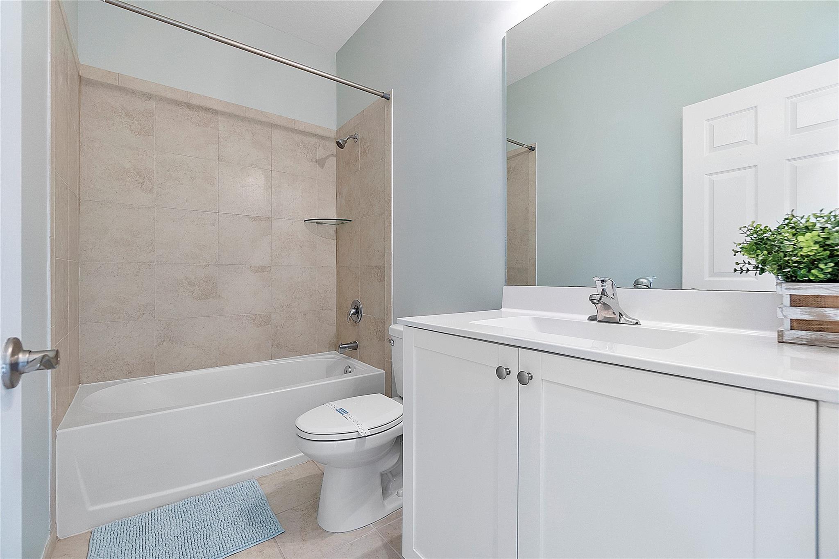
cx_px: 420
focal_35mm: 15
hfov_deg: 100.4
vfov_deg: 77.3
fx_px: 349
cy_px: 280
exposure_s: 1/20
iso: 250
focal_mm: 10
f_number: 8
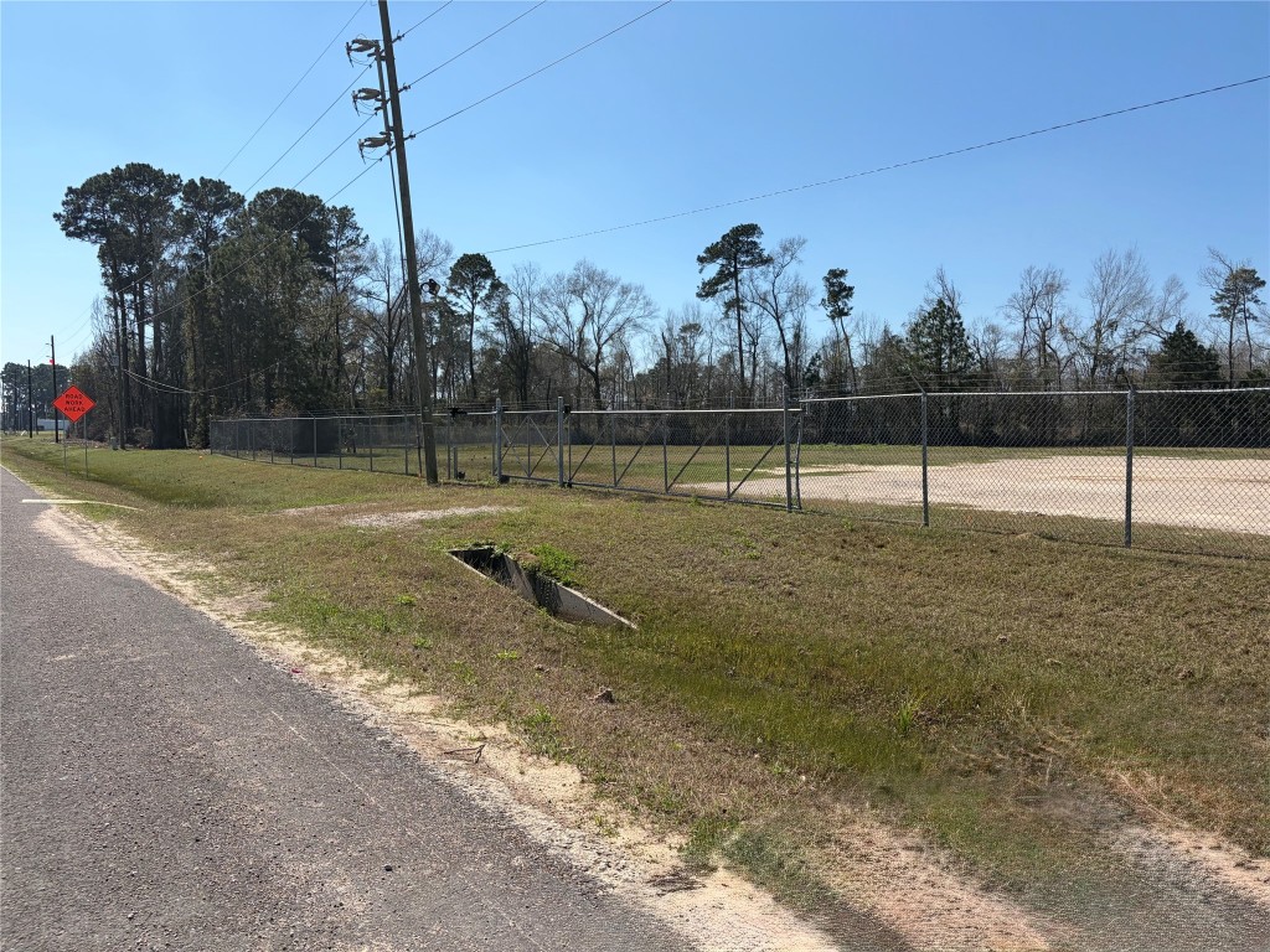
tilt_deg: -2.0
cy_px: 476
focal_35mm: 26
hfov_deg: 67.3
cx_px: 635
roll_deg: +0.9
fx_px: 954
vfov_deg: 53.1
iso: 50
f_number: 1.6
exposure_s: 1/4065
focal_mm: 5.96
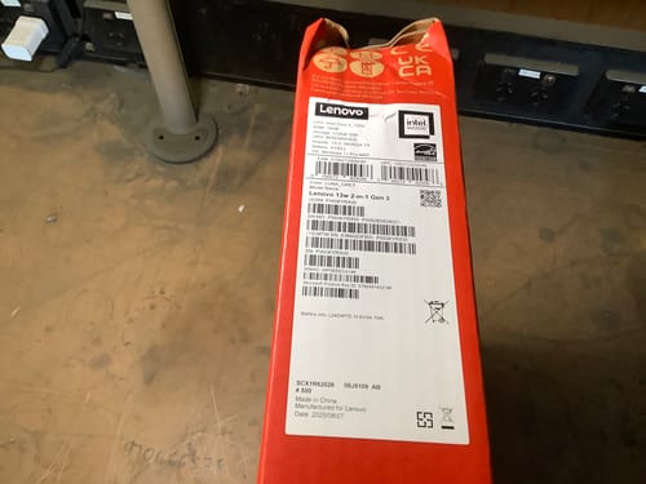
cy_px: 242
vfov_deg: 45.4
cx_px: 323
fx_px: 579
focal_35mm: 31
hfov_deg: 58.4
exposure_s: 1/50
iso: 160
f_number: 2.4
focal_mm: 3.3
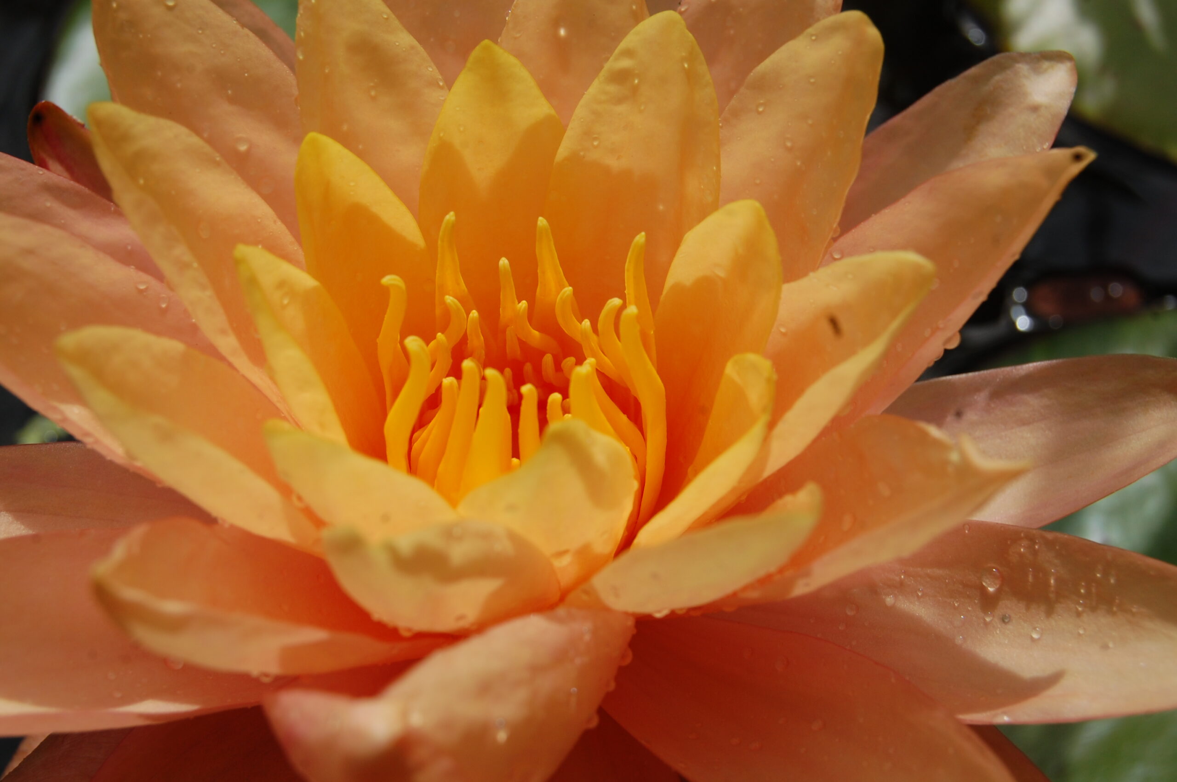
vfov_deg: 22.6
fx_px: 1960
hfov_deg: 33.4
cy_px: 391
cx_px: 588
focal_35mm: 60
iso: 200
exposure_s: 1/640
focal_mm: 40
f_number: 13
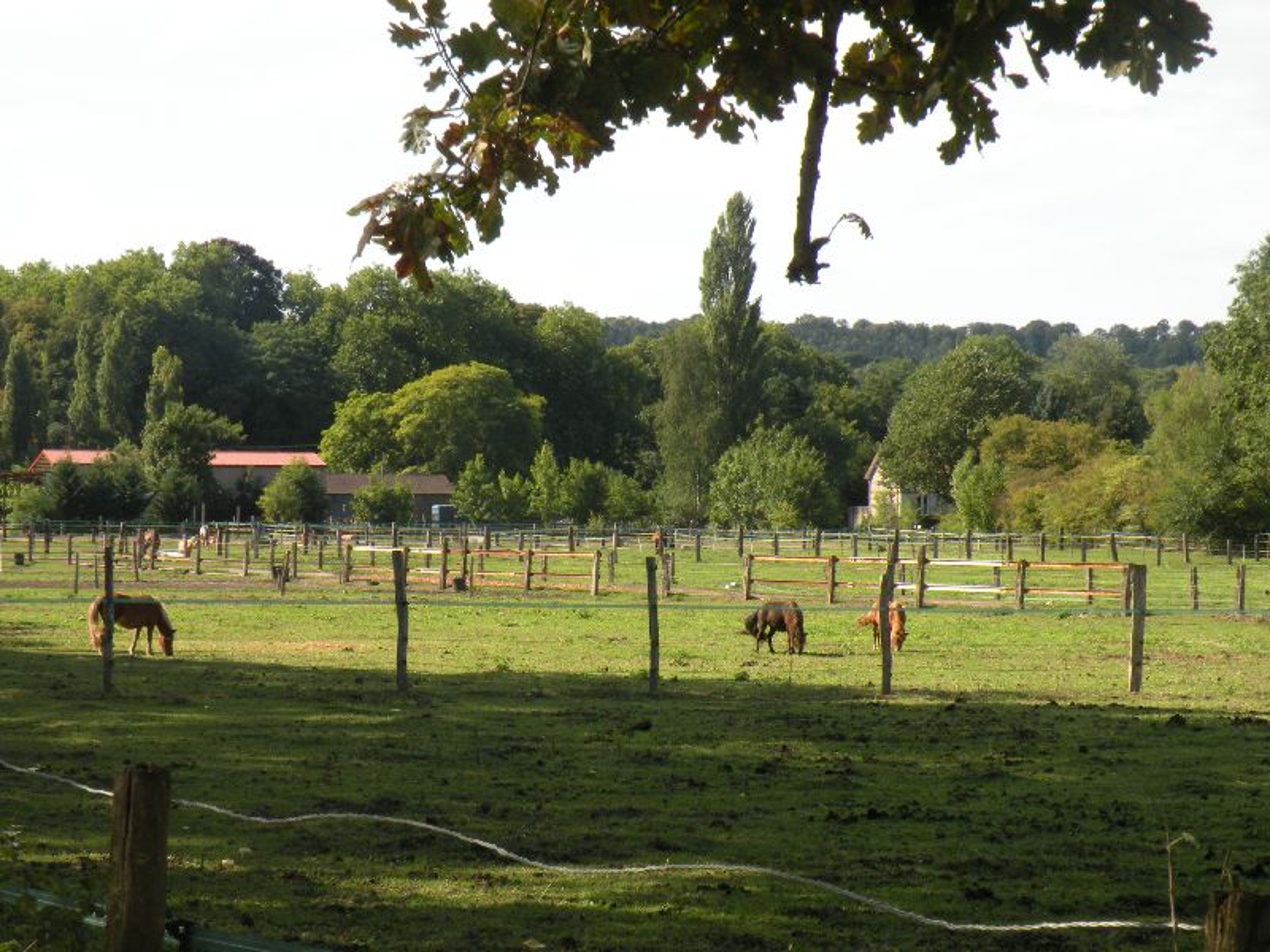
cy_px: 476
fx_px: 3706
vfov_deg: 14.6
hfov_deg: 19.4
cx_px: 635
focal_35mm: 101
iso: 100
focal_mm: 17.9
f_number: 8
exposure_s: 1/125
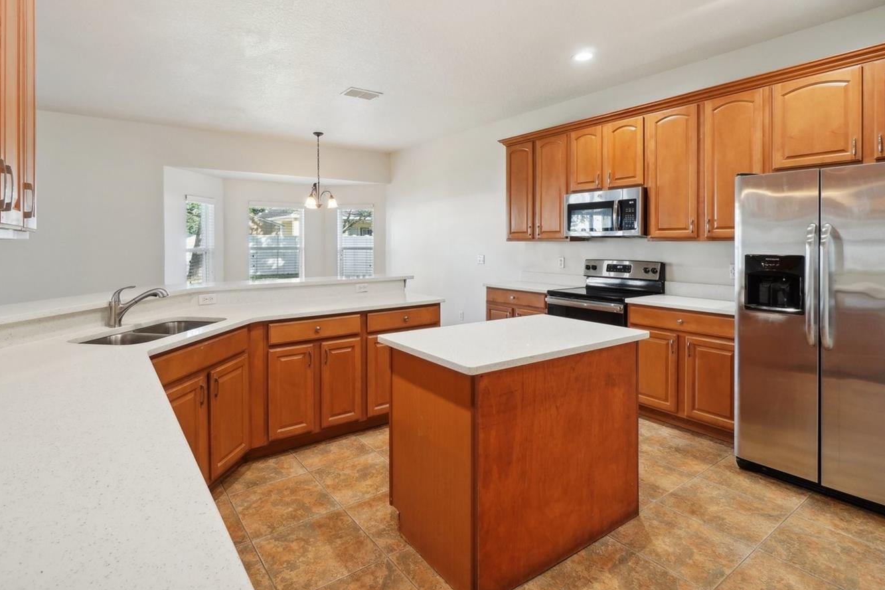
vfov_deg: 66.9
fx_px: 442
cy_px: 248
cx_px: 422
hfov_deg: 90.0
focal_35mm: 18
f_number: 8
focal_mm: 10
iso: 400
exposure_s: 1/13
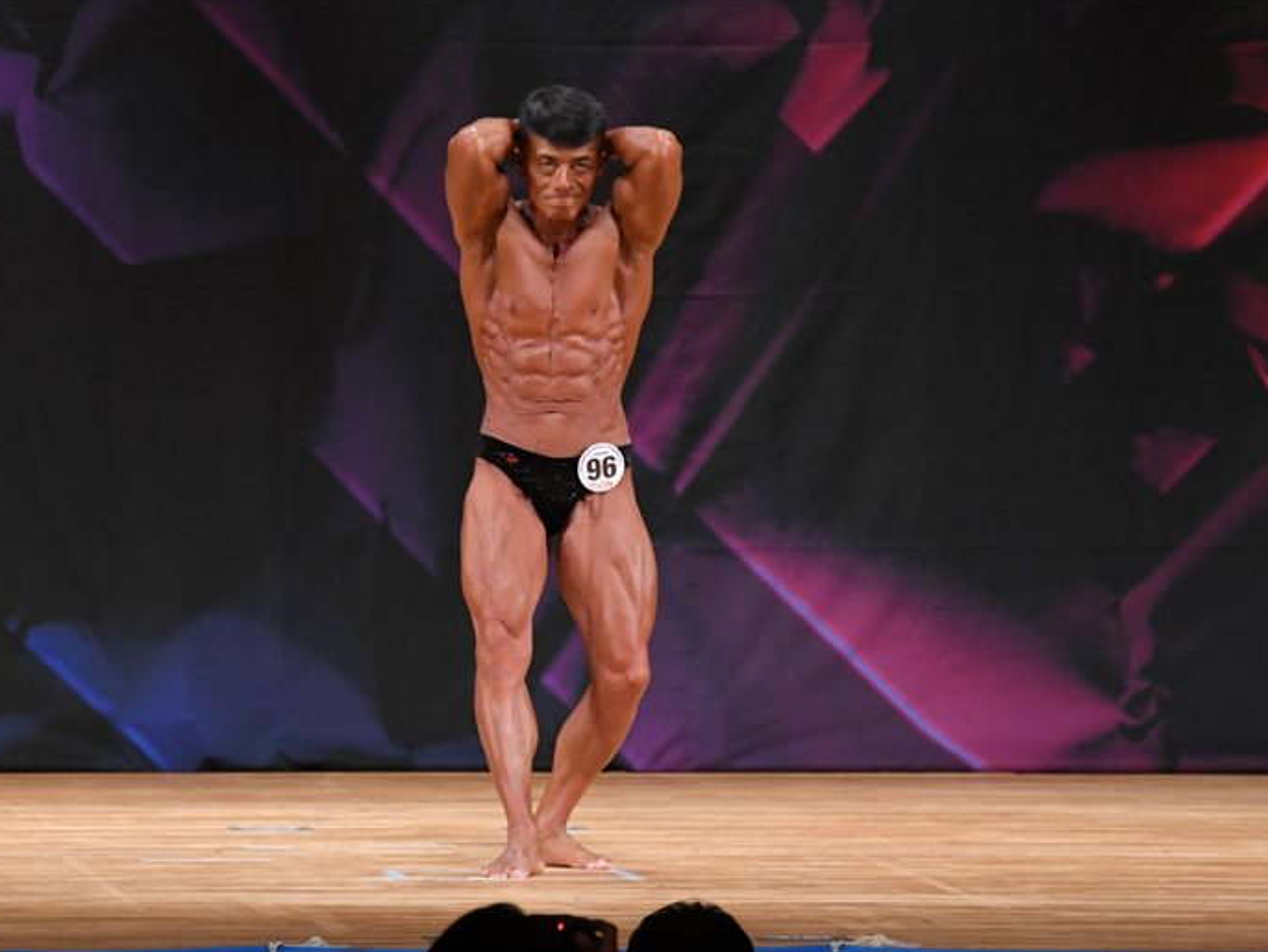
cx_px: 573
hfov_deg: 6.4
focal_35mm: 310
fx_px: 11357
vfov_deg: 4.8
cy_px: 476
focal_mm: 190
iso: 3200
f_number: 5.6
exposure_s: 1/400
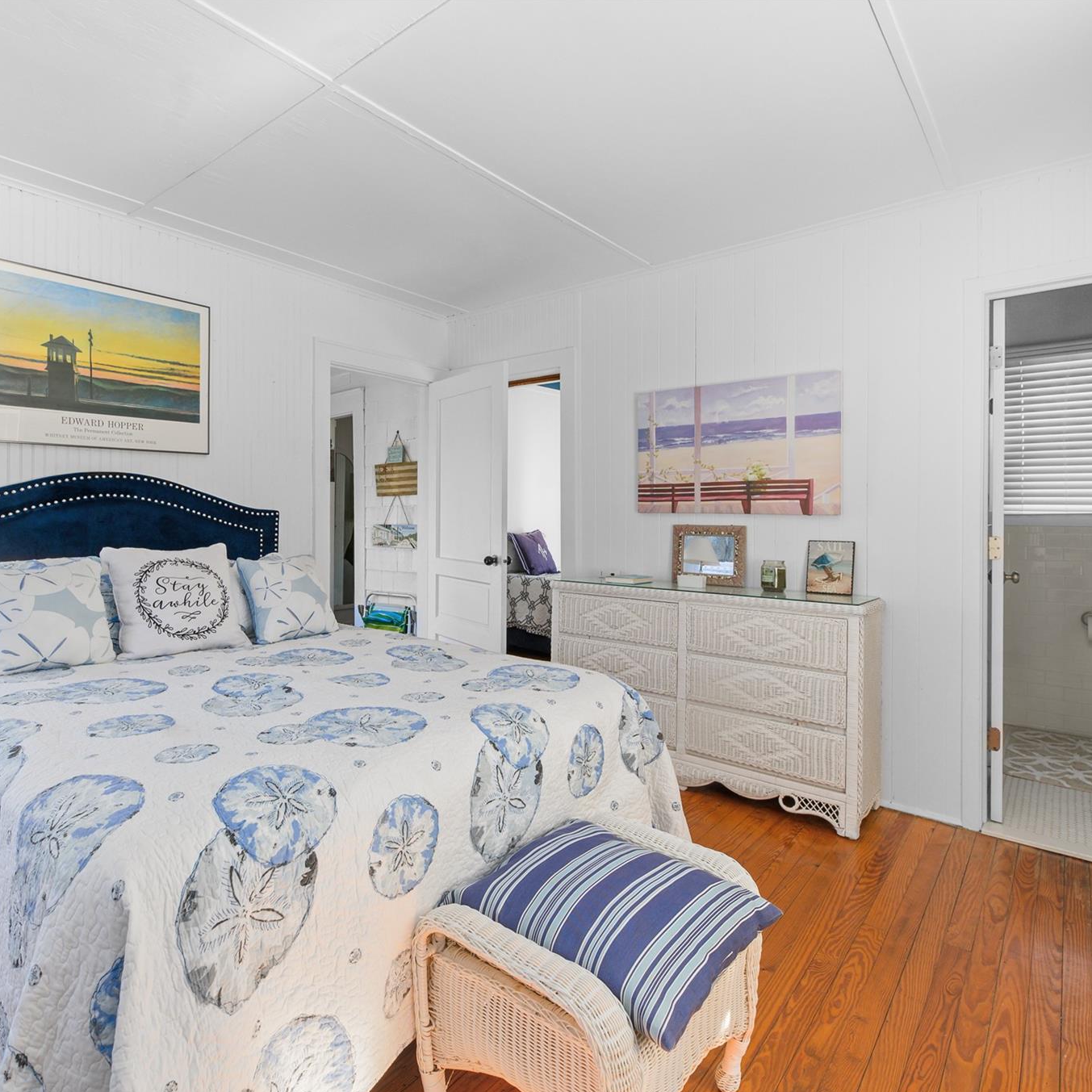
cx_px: 437
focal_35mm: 18
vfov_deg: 80.7
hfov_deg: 79.8
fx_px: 642
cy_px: 547
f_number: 7.1
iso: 320
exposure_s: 1/80
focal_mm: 14
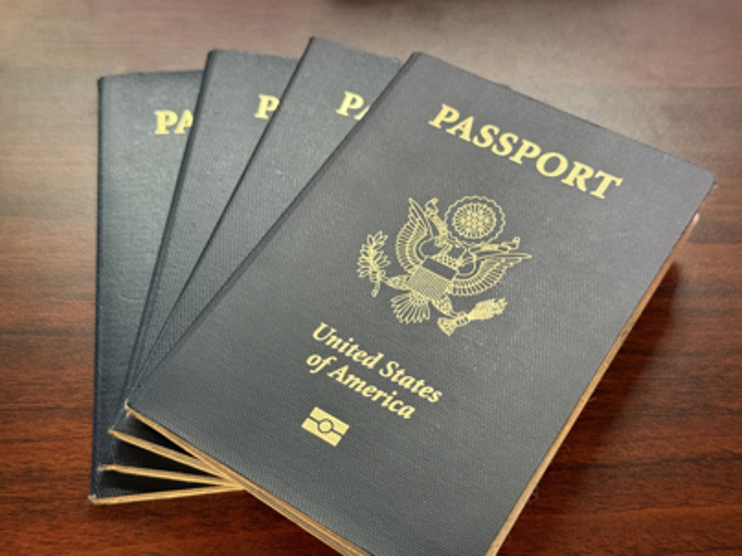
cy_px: 278
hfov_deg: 39.7
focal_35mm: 48
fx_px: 1029
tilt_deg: -62.4
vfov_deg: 30.3
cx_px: 371
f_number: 1.78
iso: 200
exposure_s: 1/38
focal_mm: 6.76
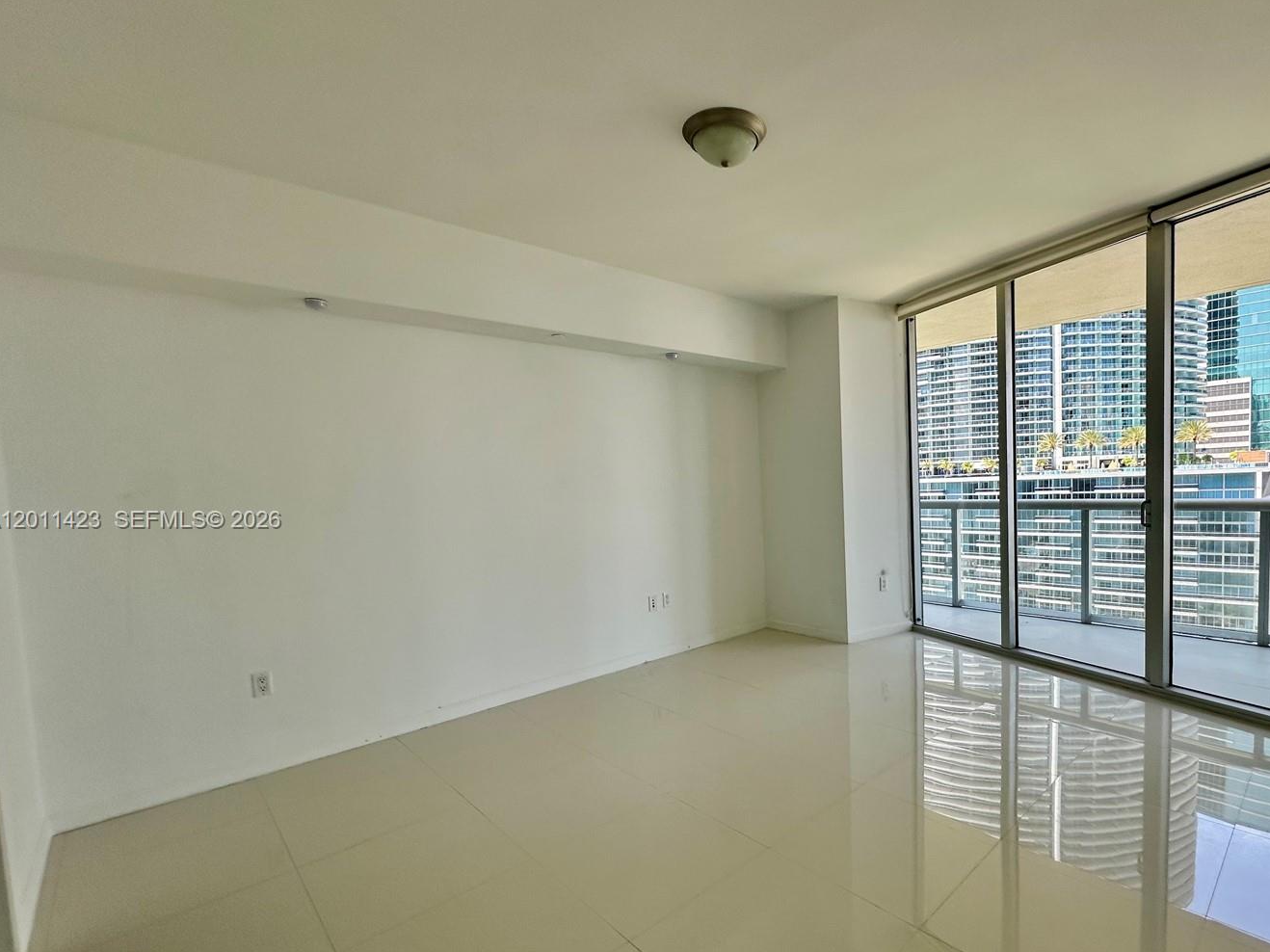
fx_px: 624
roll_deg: +1.8
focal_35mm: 17
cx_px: 752
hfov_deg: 90.1
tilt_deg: -2.8
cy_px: 521
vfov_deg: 74.5
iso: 40
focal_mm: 2.22
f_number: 2.2
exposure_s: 1/178
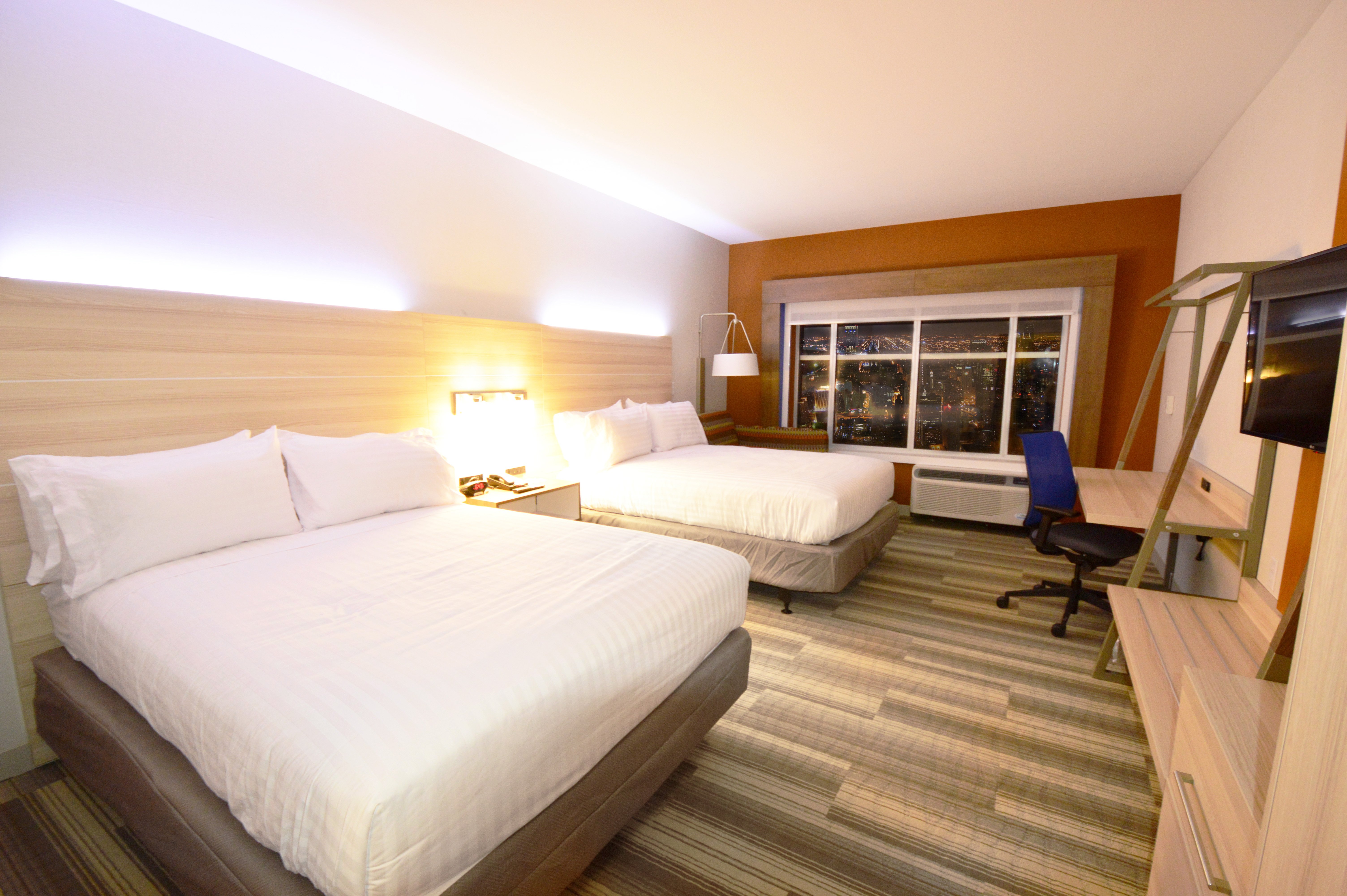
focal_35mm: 15
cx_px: 674
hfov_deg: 100.4
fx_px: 561
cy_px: 448
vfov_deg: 77.2
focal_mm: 10
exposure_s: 1/6
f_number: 5
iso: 800
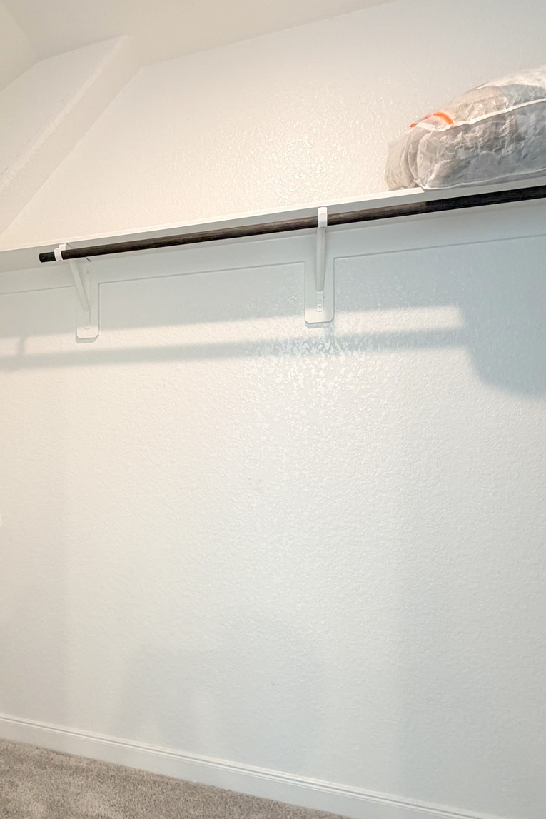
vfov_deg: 69.3
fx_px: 591
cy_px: 440
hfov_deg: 44.6
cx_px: 45
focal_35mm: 26
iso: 160
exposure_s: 1/60
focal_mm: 2.22
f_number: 2.2
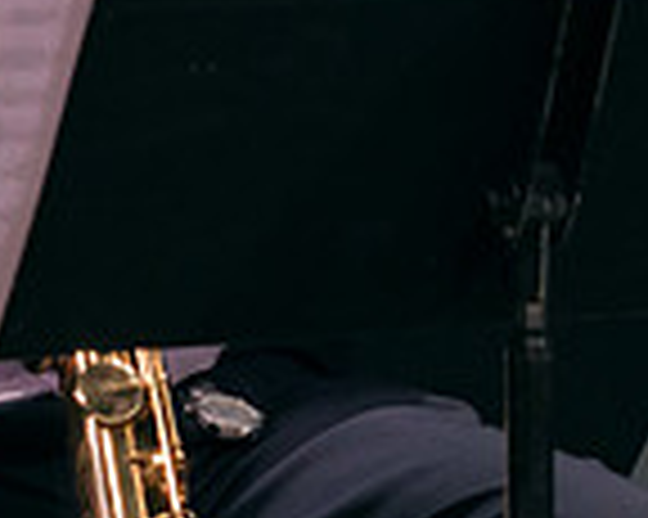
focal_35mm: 880
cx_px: 68
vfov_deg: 1.8
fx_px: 16865
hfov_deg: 2.2
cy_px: -135
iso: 4000
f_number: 4.8
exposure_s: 1/125
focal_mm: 200
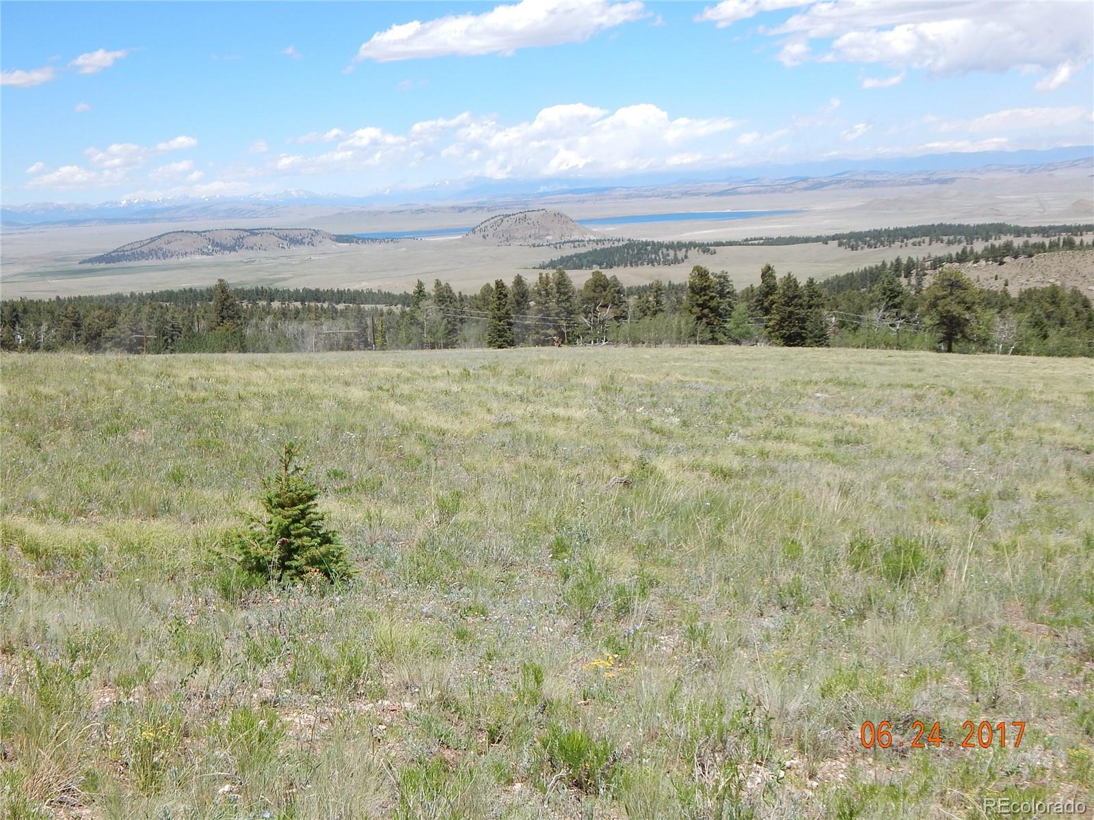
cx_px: 547
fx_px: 1517
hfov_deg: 39.7
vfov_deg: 30.3
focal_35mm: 48
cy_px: 410
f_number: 3.7
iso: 125
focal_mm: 8.6
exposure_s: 1/1250
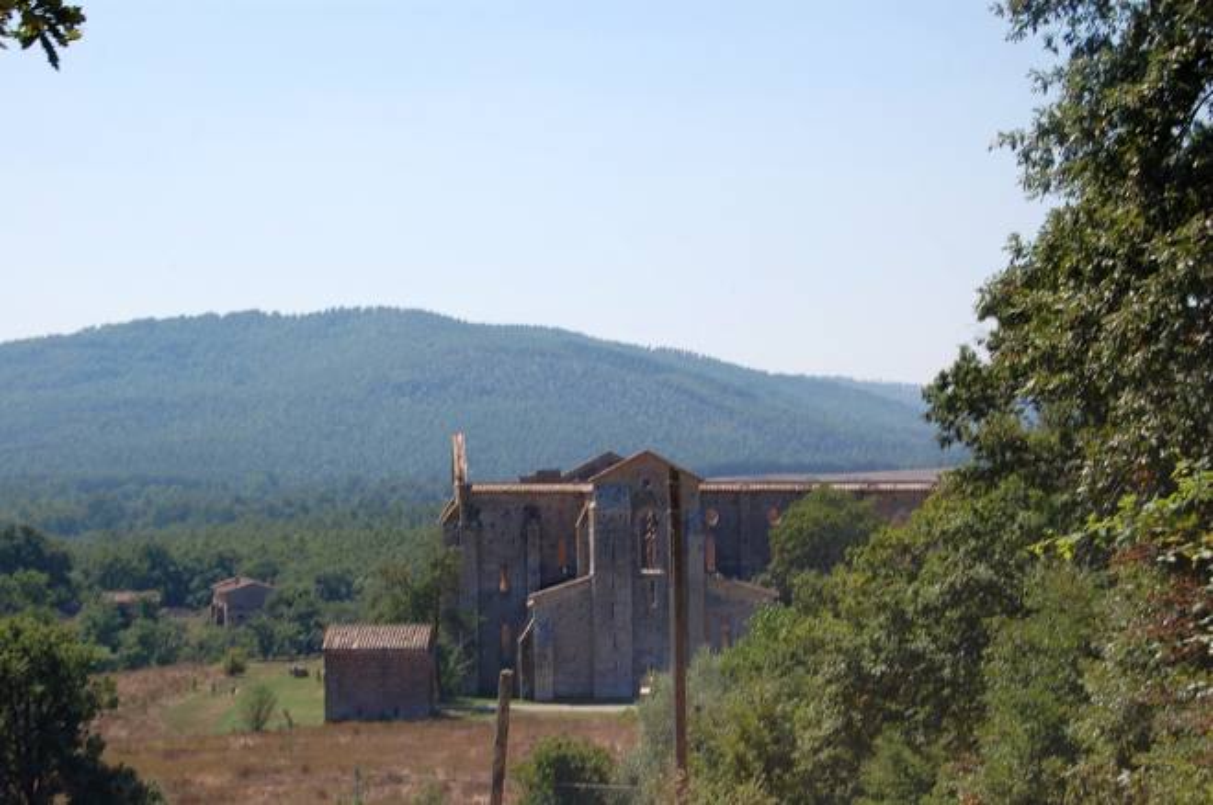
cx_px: 606
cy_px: 402
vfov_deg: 16.5
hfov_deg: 24.7
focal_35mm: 82
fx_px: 2776
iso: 220
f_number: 10
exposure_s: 1/250
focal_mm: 55
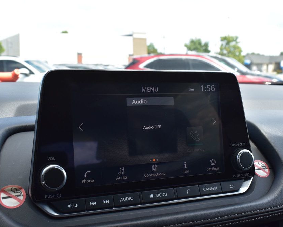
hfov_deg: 39.8
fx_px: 390
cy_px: 114
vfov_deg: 32.4
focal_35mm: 47
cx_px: 156
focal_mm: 27
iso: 400
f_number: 9
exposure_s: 1/160
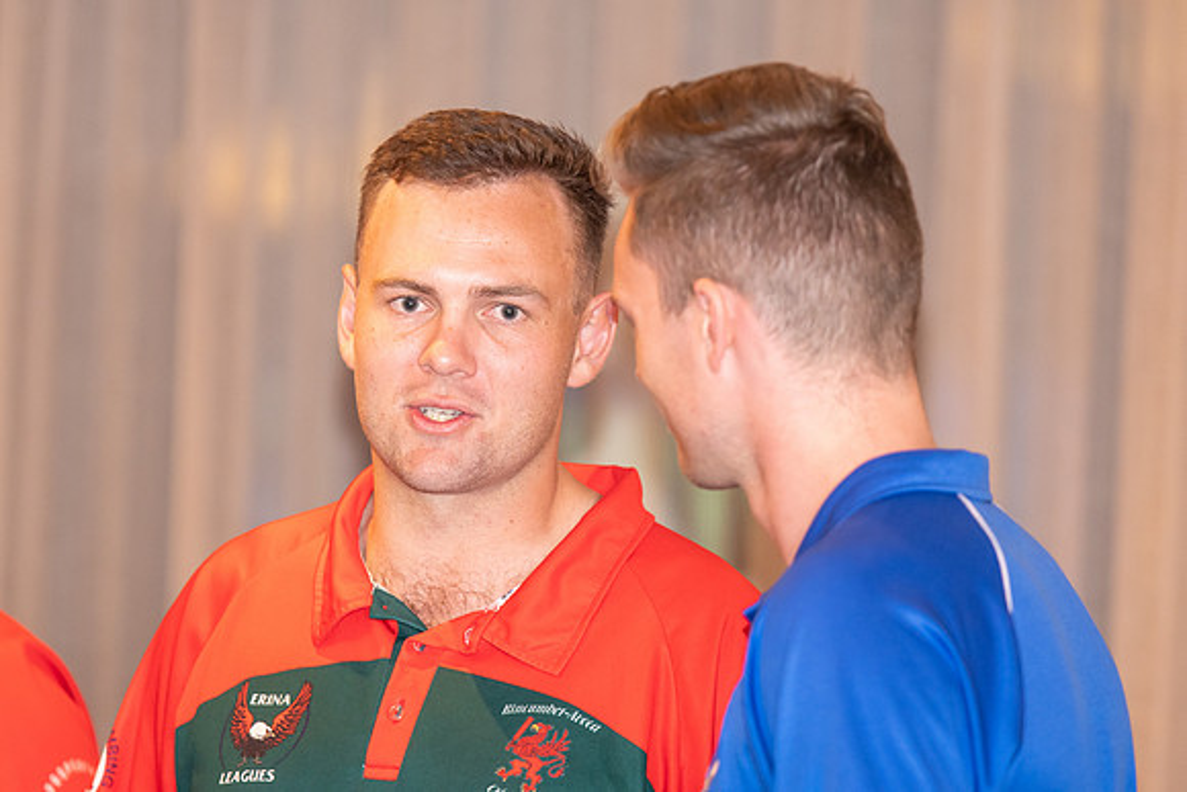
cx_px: 509
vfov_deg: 4.0
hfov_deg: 6.0
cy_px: 340
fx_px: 11298
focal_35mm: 343
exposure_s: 1/60
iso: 1000
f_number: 2.8
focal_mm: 200
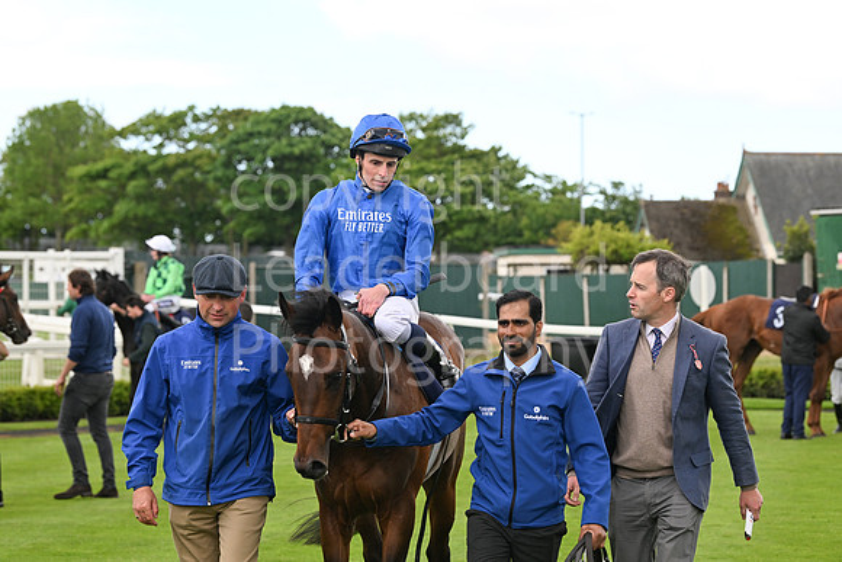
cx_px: 421
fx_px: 2854
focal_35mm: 122
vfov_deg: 11.2
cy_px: 281
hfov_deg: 16.8
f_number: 5.6
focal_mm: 122
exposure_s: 1/1000
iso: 800
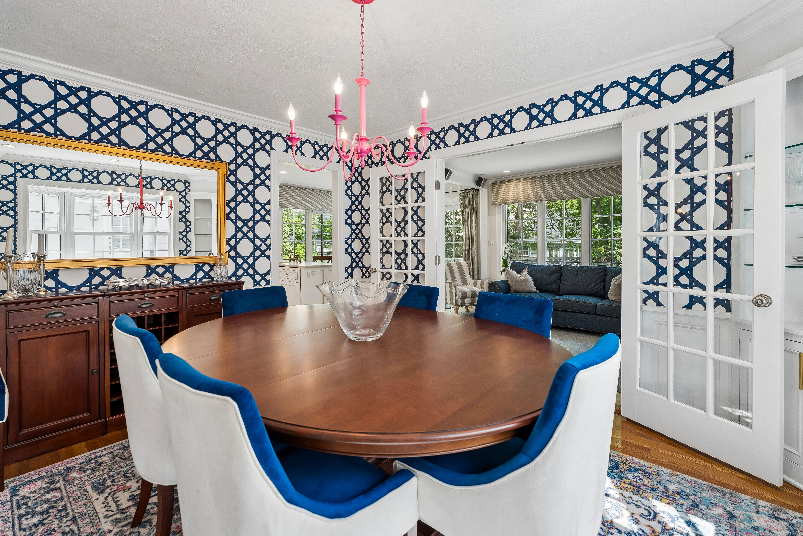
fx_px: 357
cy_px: 268
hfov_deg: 96.7
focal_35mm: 16
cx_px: 402
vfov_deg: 73.7
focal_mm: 16
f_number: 5.6
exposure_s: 1/40
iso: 400
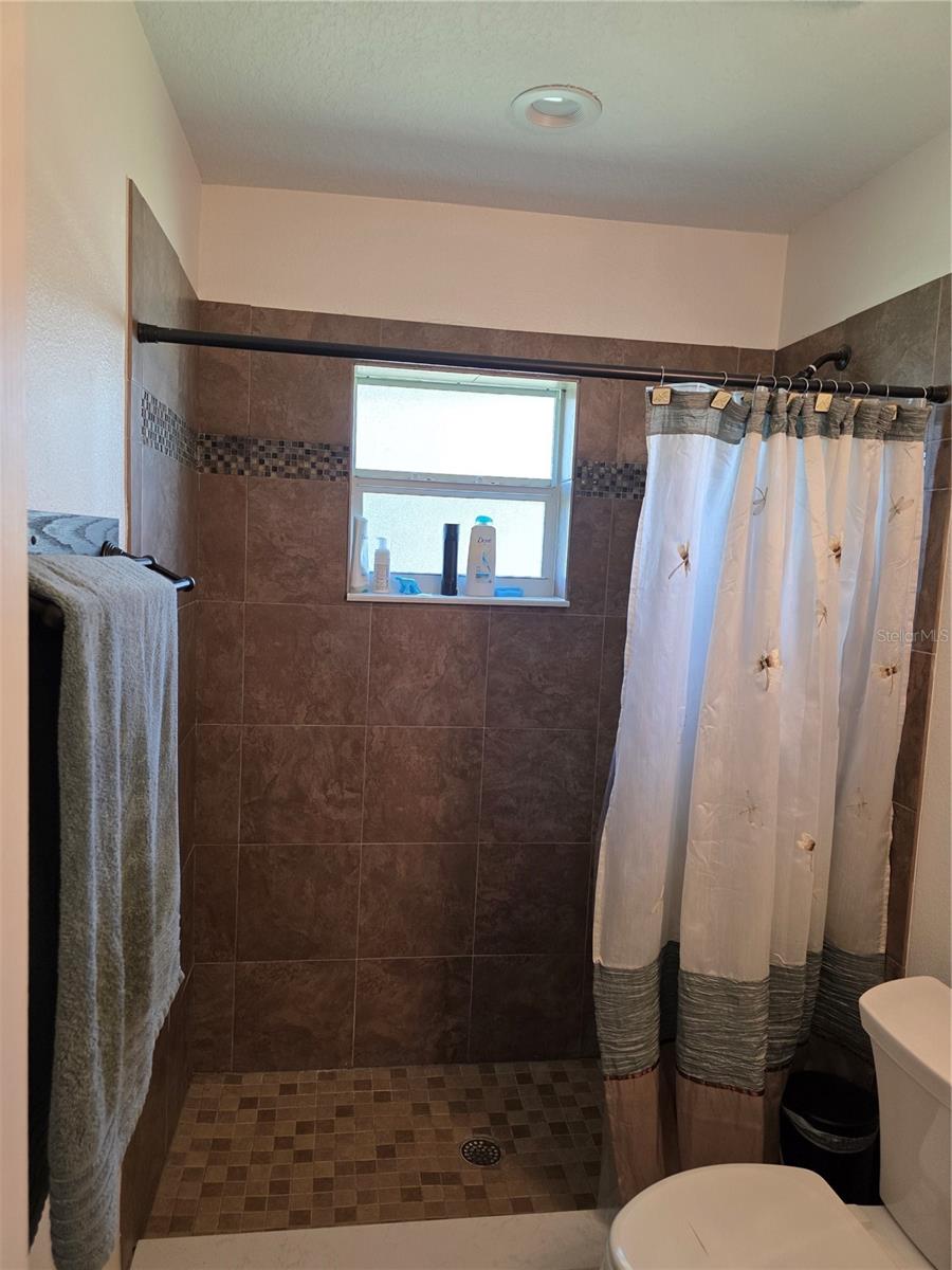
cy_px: 635
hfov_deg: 58.9
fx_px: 843
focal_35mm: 23
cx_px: 476
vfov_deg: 73.9
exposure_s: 1/120
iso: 320
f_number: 1.7
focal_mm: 6.3
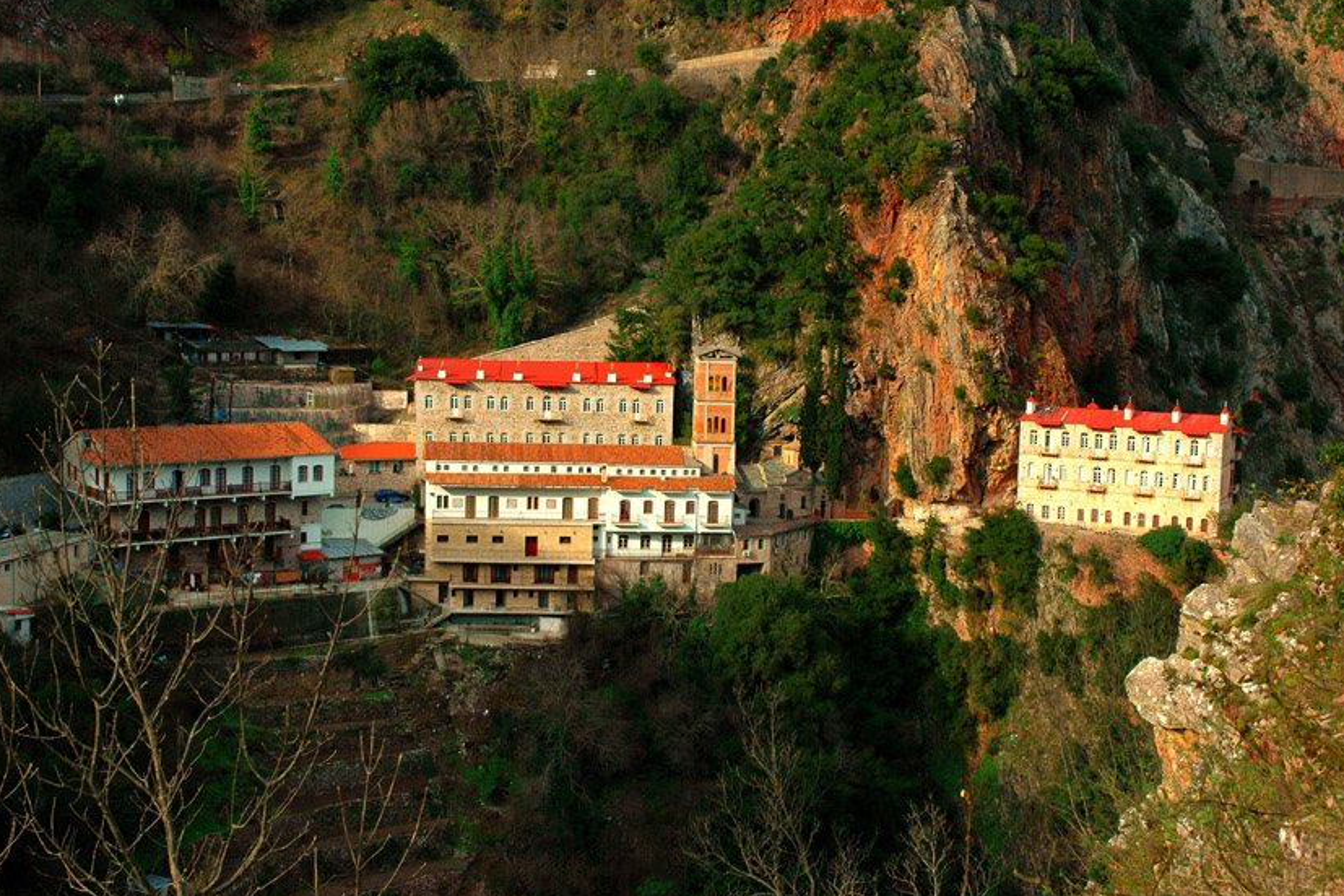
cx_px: 644
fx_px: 1886
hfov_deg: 39.2
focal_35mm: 51
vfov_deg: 26.7
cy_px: 424
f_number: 8
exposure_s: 1/250
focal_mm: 31
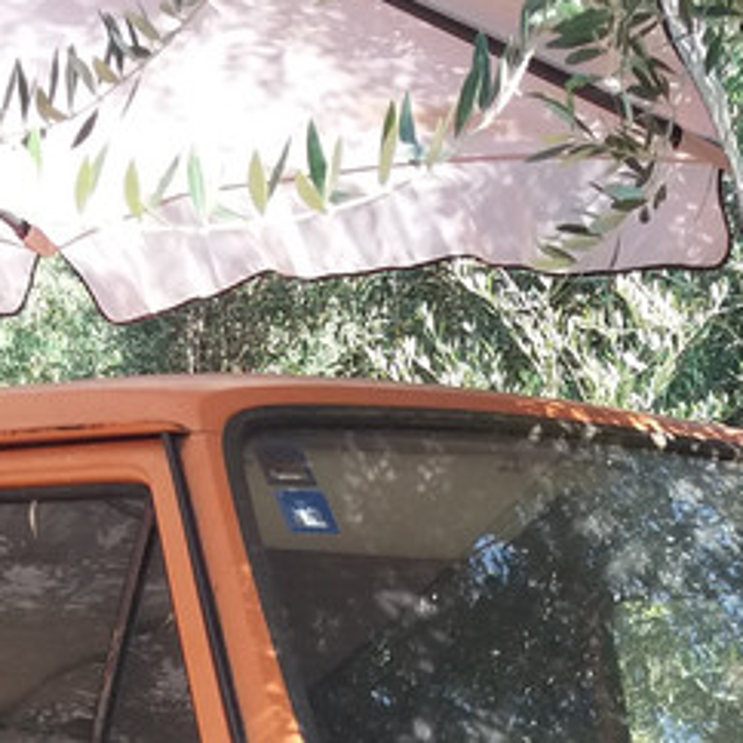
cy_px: 1114
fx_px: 2647
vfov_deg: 14.8
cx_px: 235
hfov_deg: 15.9
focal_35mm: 109
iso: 64
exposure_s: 1/183
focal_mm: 3.7
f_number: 1.9
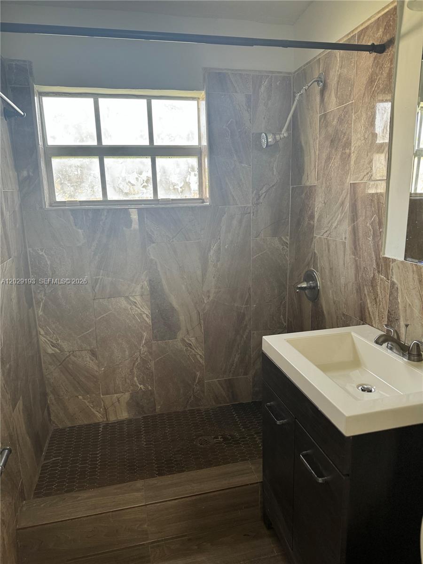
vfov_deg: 71.6
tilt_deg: -13.6
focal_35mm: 24
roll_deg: +1.4
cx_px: 212
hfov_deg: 56.8
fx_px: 391
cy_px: 282
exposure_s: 1/79
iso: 200
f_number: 1.78
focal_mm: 6.76
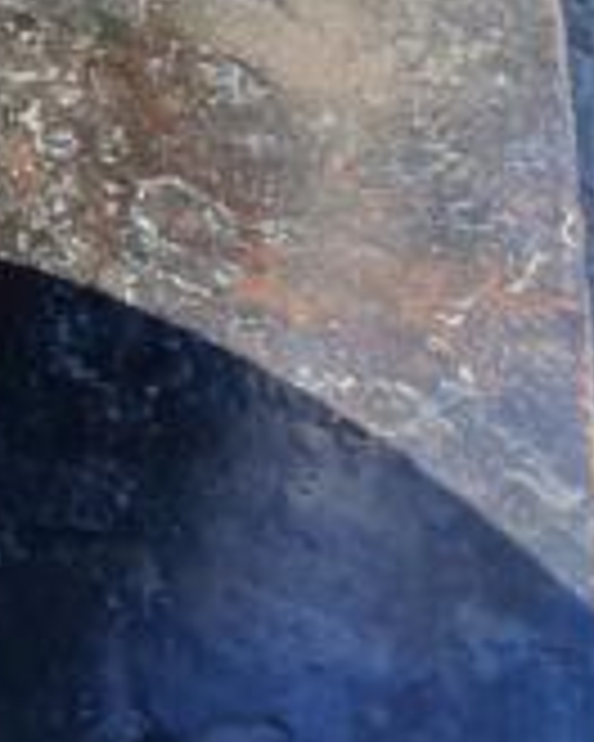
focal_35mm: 118
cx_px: -864
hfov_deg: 10.9
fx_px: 2593
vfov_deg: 15.8
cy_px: -81
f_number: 2.4
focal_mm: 4.32
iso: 50
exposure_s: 1/784
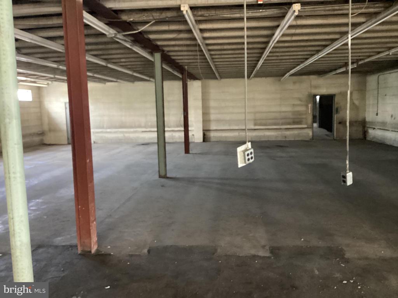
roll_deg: +0.4
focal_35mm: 31
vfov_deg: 45.4
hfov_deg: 58.4
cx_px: 199
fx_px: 356
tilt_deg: -7.5
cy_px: 149
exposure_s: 1/24
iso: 640
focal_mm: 3.3
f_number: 2.4
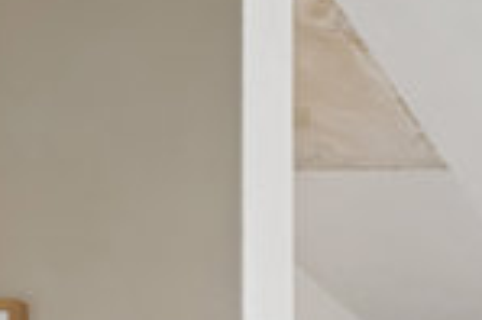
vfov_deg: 12.3
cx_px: 886
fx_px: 1150
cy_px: 787
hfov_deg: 18.2
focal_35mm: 86
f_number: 9
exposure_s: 1/2.5
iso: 125
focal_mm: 16
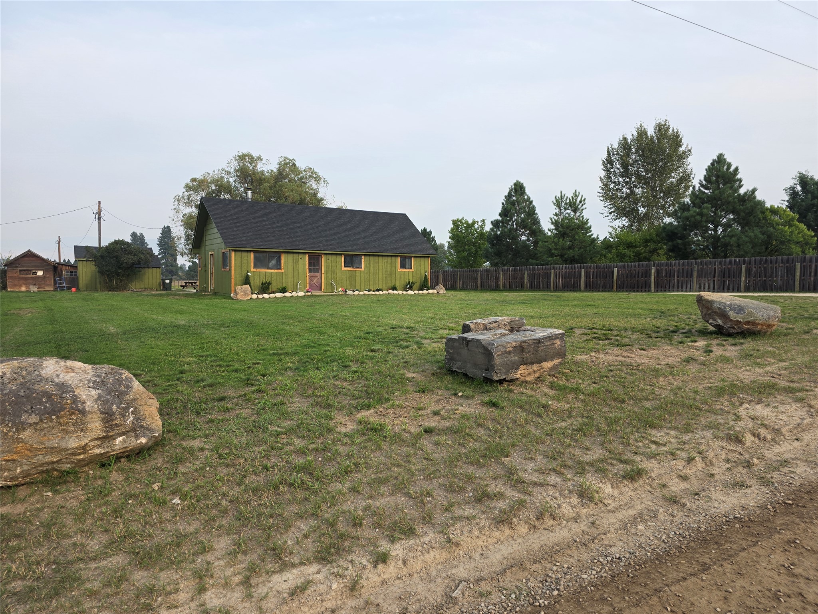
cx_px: 409
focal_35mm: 23
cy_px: 307
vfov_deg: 58.9
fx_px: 544
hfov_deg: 73.9
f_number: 1.7
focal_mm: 6.3
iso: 80
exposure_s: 1/1884
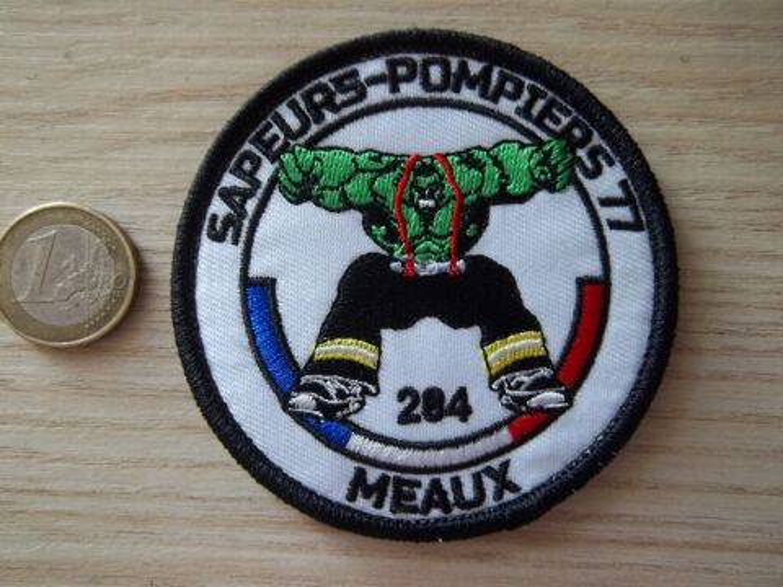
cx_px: 392
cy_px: 294
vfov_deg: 49.7
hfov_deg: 63.4
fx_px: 633
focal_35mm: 28
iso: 160
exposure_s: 1/25
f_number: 3.5
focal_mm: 5.05
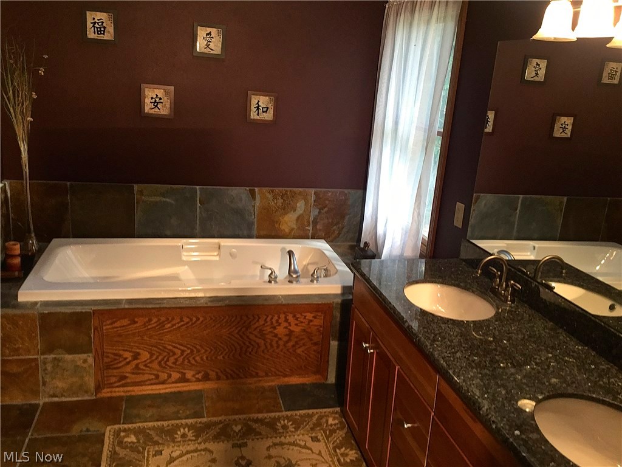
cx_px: 311
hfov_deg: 58.4
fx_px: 557
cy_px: 234
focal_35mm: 31
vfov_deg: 45.4
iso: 80
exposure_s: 1/30
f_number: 2.4
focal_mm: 3.3
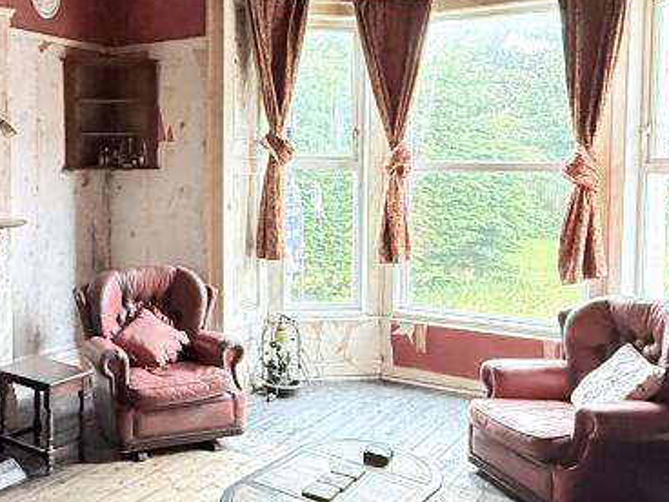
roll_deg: -1.6
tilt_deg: -3.2
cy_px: 196
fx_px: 754
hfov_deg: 46.5
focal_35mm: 39
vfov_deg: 36.7
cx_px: 184
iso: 320
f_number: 2.2
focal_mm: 2.22
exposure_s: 1/97
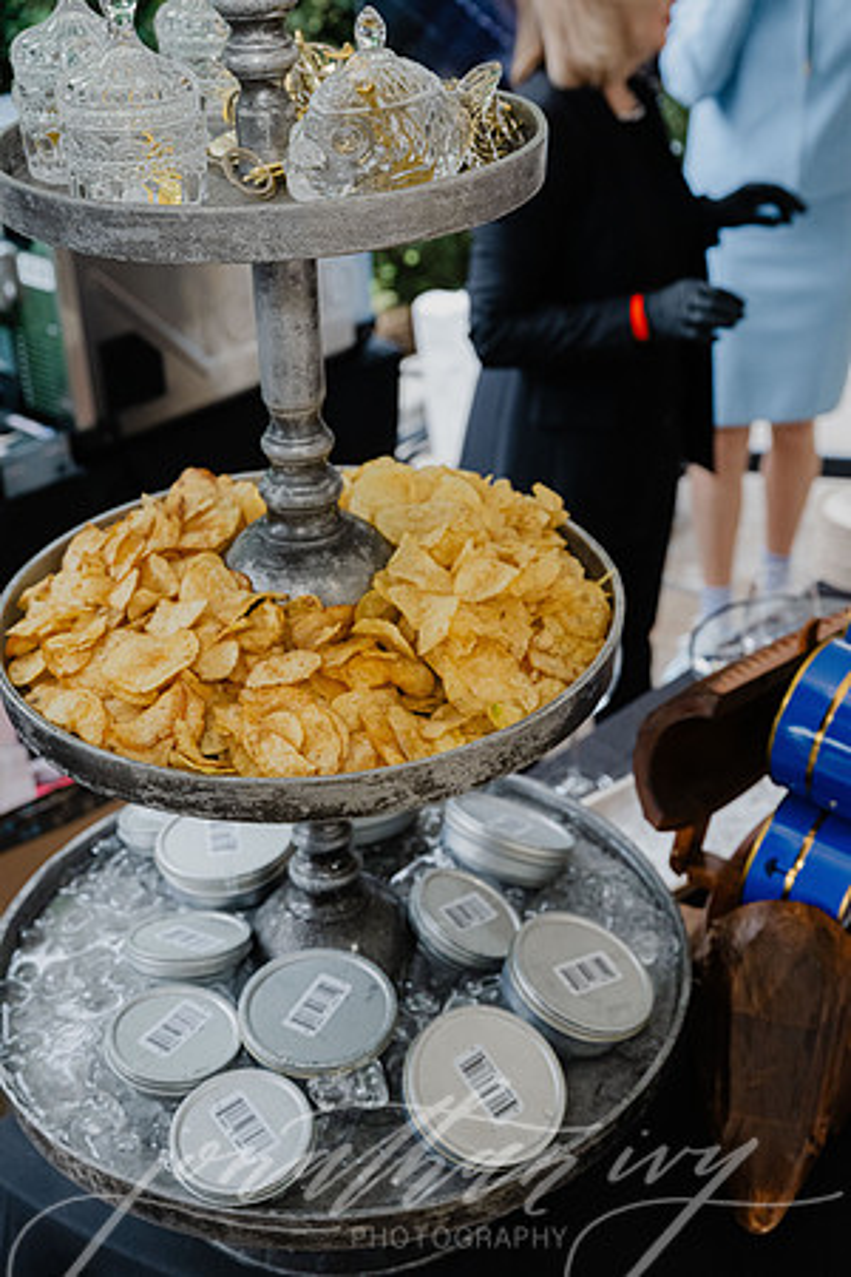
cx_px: 426
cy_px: 638
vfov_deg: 42.7
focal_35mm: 46
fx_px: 1631
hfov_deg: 29.2
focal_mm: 46
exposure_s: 1/320
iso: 2500
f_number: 5.6
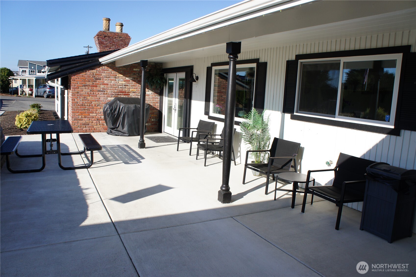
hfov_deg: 67.4
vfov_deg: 47.9
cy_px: 138
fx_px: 312
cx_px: 208
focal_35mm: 27
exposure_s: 1/500
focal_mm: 18
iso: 200
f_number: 6.3
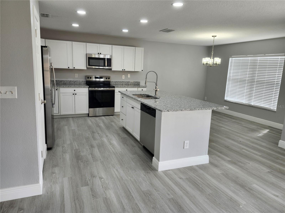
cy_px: 106
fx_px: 189
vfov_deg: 58.9
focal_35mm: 23
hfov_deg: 73.9
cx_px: 142
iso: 64
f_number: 1.8
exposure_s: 1/120
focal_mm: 5.54
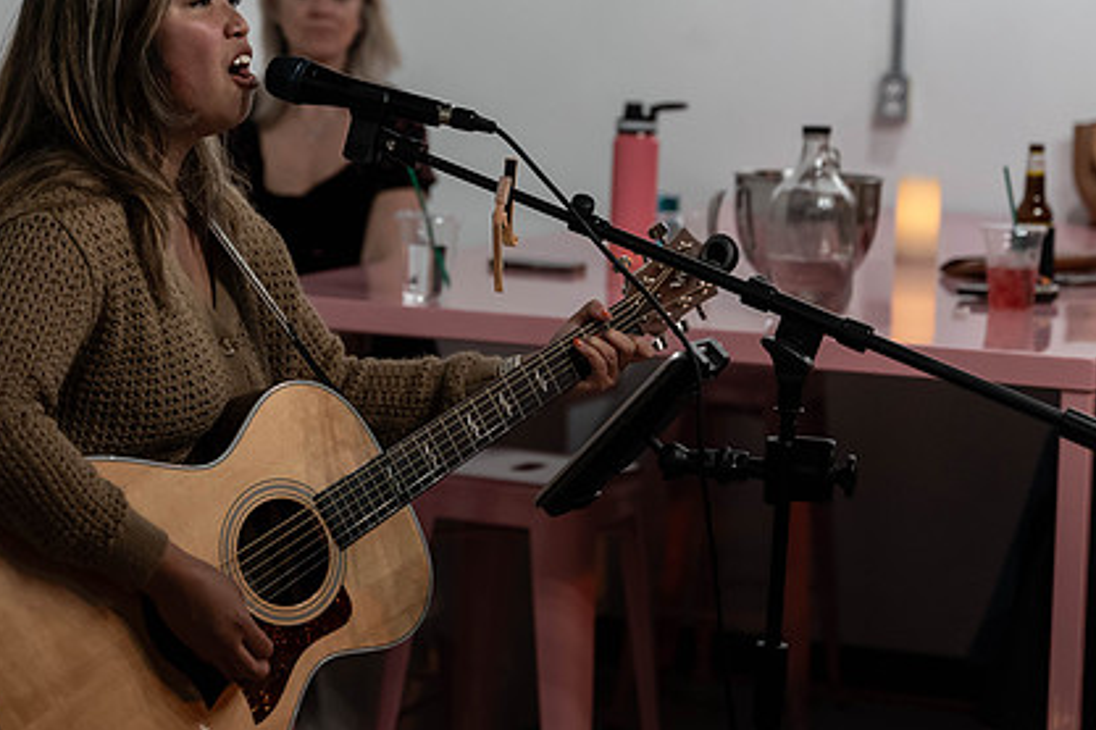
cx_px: 449
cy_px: 274
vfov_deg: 15.3
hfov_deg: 22.8
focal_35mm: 89
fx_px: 2709
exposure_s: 1/200
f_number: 2.8
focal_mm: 64
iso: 5000
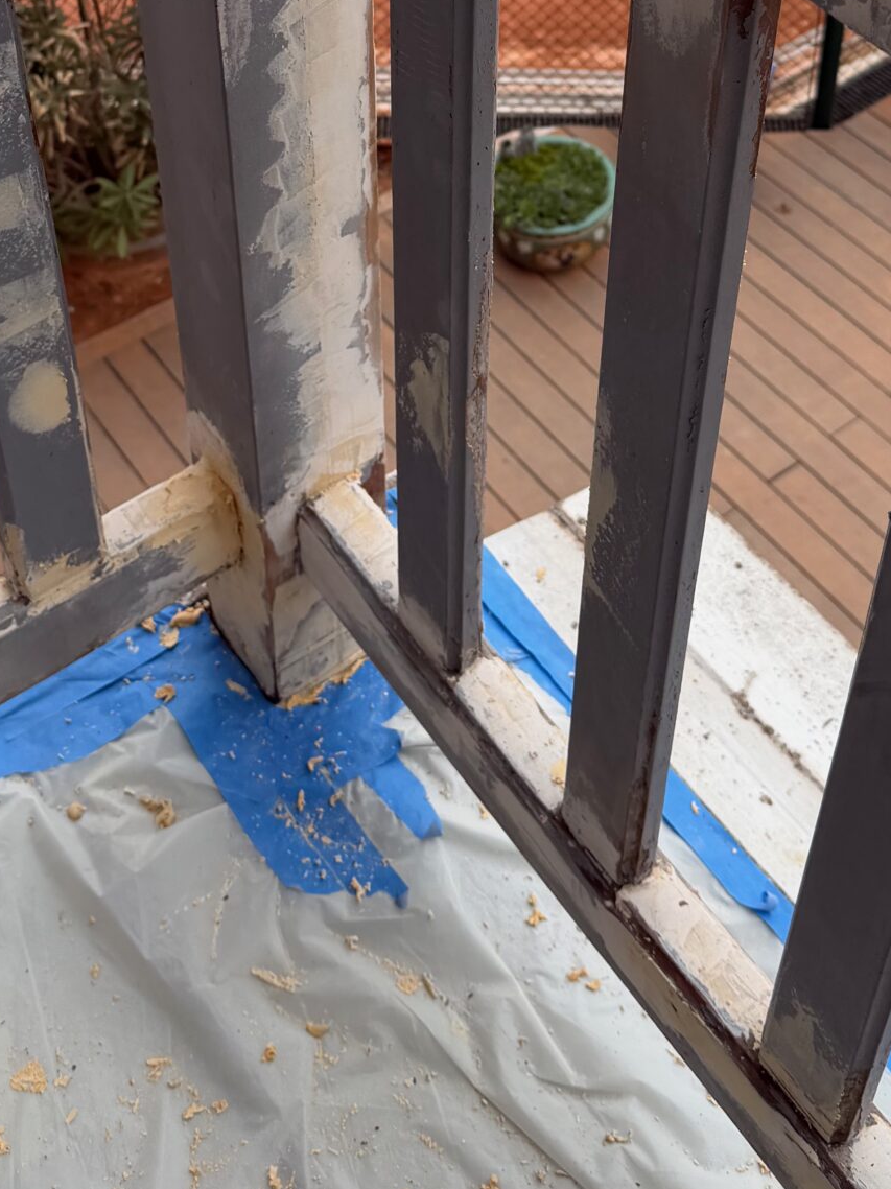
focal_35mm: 54
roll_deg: -0.6
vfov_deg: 32.9
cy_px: 26
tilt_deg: -38.5
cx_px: 440
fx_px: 1854
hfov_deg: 27.0
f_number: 1.78
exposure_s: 1/1437
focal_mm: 6.76
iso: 80
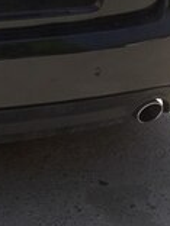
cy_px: -62
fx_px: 563
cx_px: -51
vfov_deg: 20.8
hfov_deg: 16.3
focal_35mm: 86
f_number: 1.9
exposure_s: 1/959
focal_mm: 3.6
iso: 40
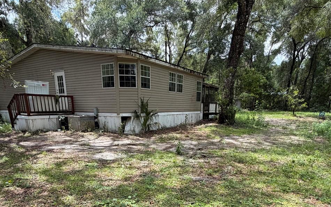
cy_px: 172
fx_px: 226
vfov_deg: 46.1
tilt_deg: -13.0
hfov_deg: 72.5
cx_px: 162
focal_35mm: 25
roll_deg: +1.7
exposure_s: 1/502
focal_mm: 2.22
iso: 64
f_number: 2.2
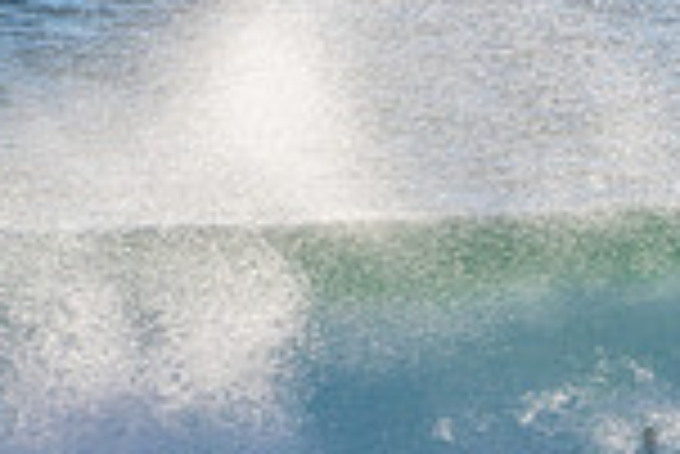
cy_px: 458
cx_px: 1103
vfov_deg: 0.6
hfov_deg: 0.9
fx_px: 44450
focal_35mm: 2351
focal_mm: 500
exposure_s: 1/320
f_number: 8
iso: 64
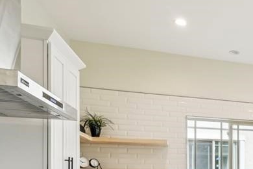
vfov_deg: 28.8
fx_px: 295
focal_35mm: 42
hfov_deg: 34.9
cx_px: 317
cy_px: 188
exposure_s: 1/20
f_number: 8
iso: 160
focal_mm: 10.5
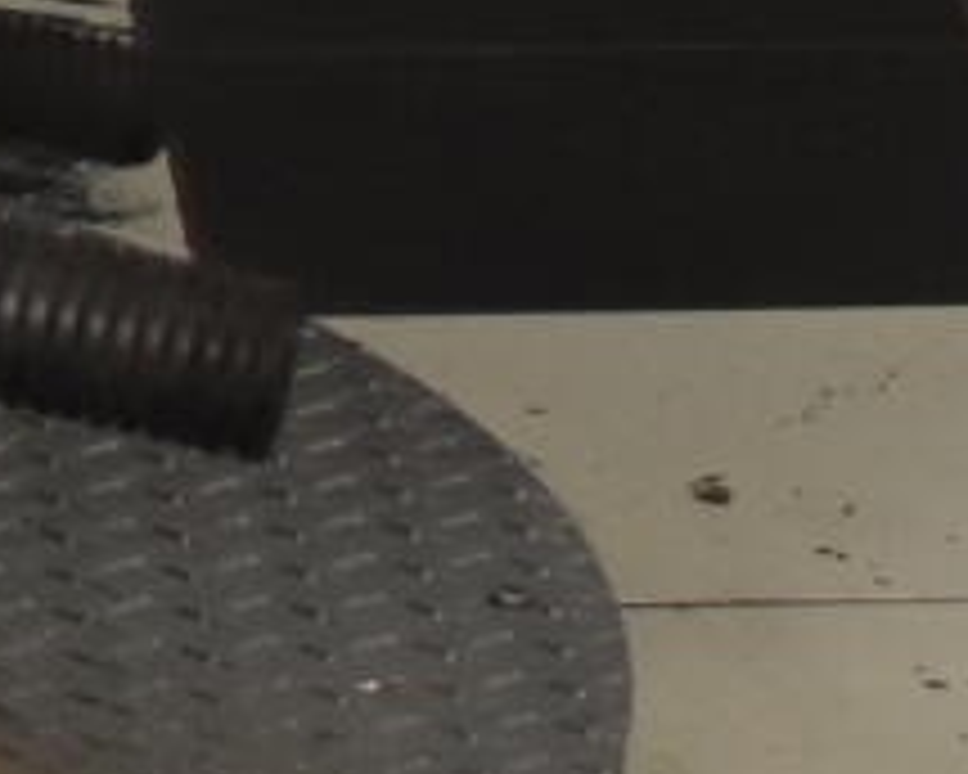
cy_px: -947
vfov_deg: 3.3
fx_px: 13132
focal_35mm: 458
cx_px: -1036
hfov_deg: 4.2
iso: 800
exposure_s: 1/160
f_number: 4.5
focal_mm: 35
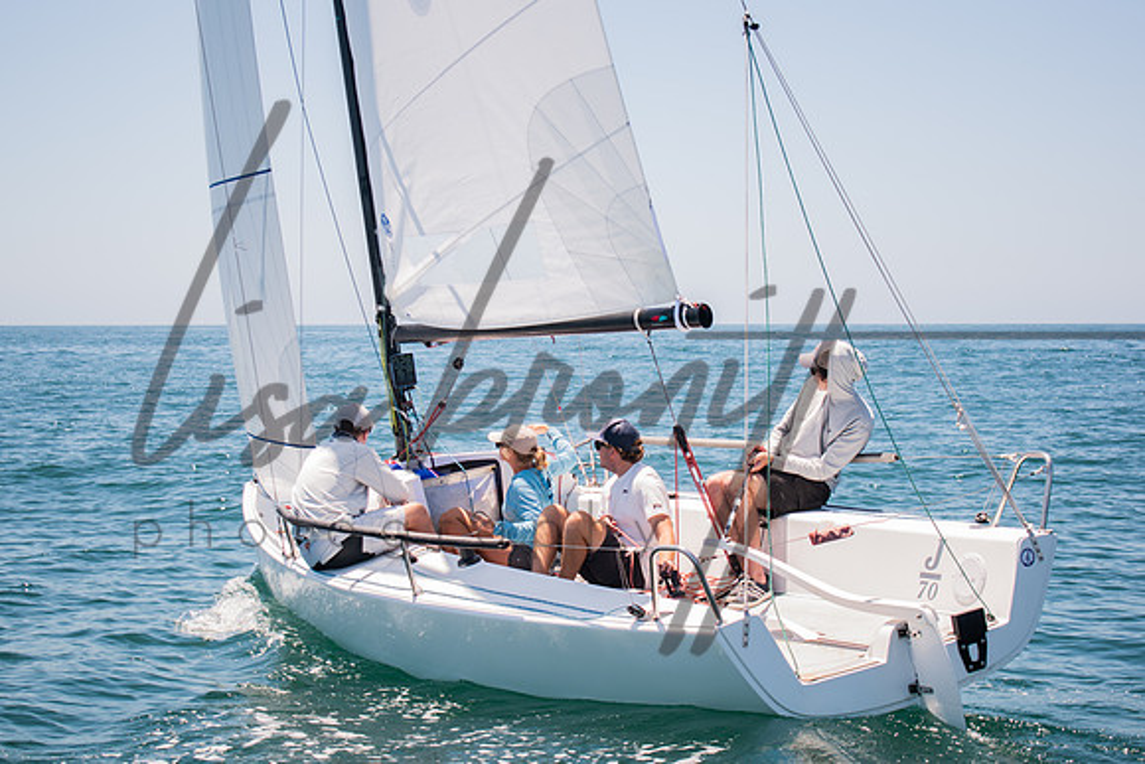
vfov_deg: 20.8
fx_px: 2085
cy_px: 382
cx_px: 572
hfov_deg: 30.7
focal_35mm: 66
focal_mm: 42
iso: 100
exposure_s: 1/320
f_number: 5
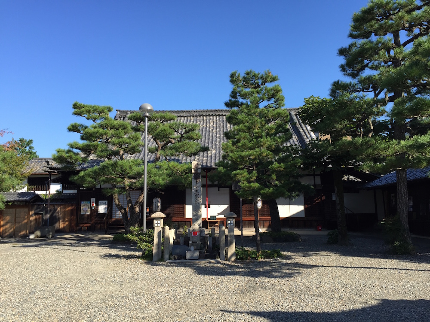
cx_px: 215
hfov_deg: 61.7
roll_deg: -1.0
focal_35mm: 29
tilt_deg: +9.4
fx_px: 360
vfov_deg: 48.2
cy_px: 161
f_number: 2.2
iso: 32
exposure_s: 1/824
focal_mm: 4.15
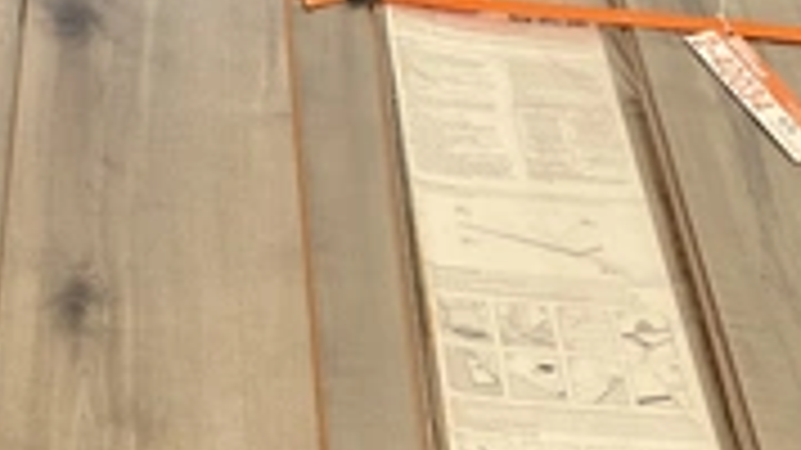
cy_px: 243
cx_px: 256
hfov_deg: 29.5
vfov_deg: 17.0
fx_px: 1508
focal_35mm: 71
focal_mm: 3
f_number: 1.8
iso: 25
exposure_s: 1/265
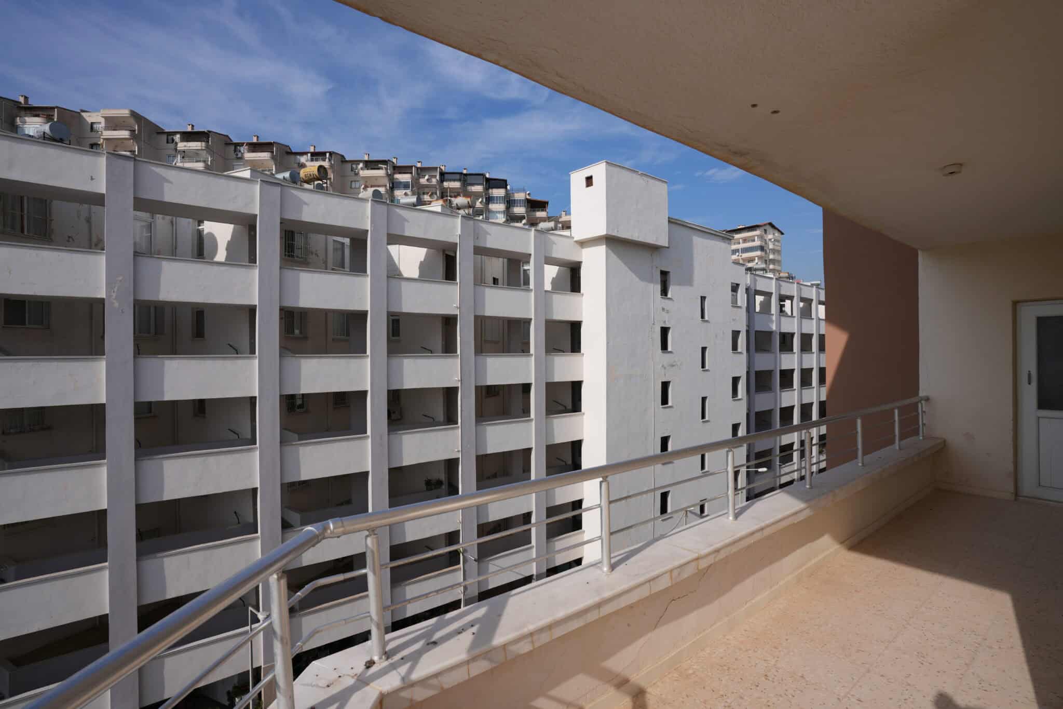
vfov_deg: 70.4
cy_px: 354
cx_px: 532
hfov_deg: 93.3
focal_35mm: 17
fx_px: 502
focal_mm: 17
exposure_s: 1/500
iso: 100
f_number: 7.1
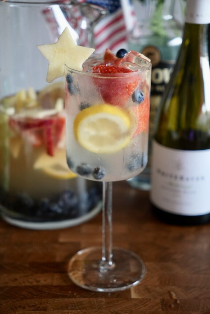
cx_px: 105
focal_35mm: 63
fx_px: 550
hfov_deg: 21.6
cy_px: 157
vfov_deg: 31.9
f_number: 2.8
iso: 800
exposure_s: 1/80
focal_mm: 42
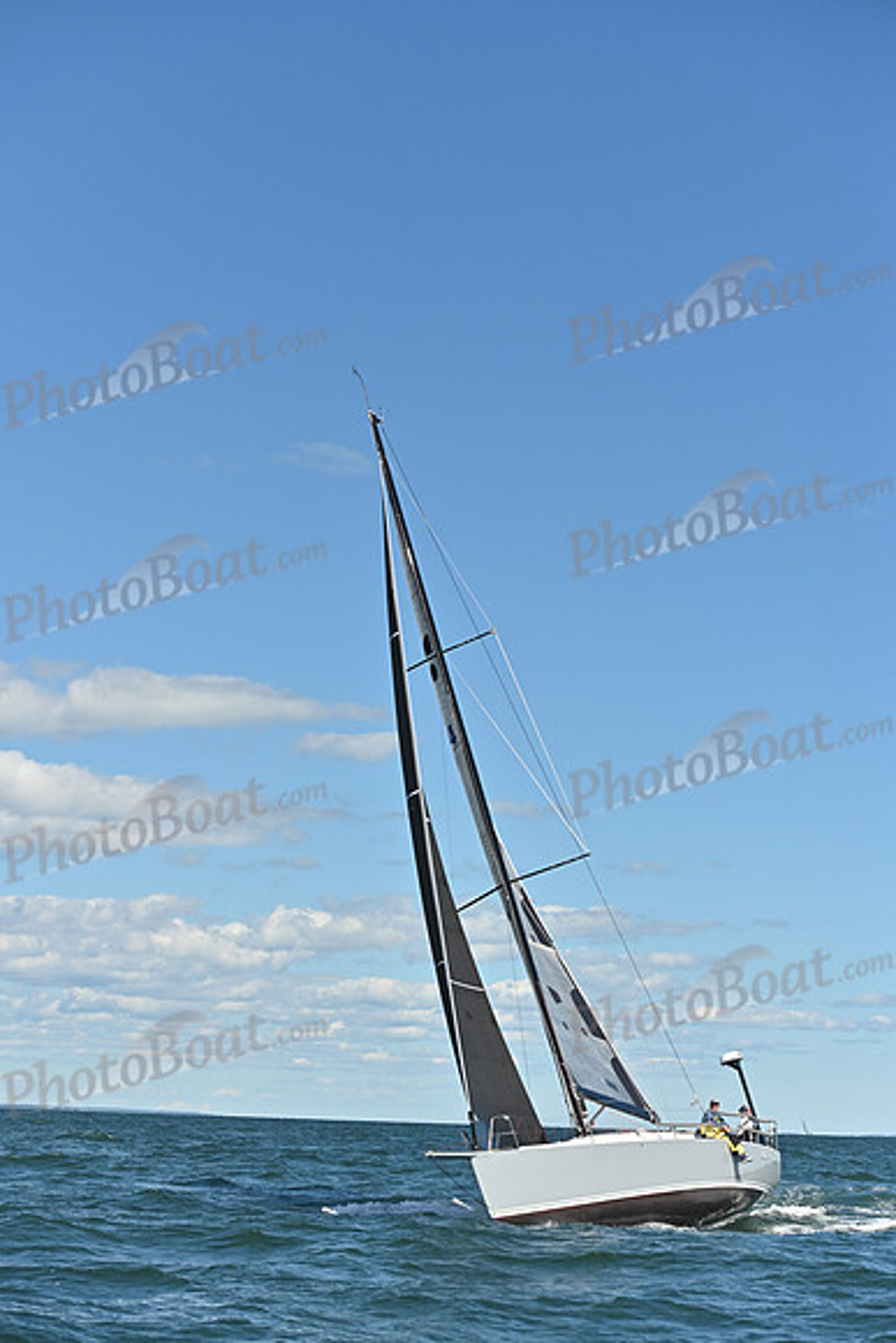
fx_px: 2612
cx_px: 448
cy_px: 672
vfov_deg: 28.8
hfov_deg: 19.5
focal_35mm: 70
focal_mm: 70
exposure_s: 1/4000
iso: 320
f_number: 5
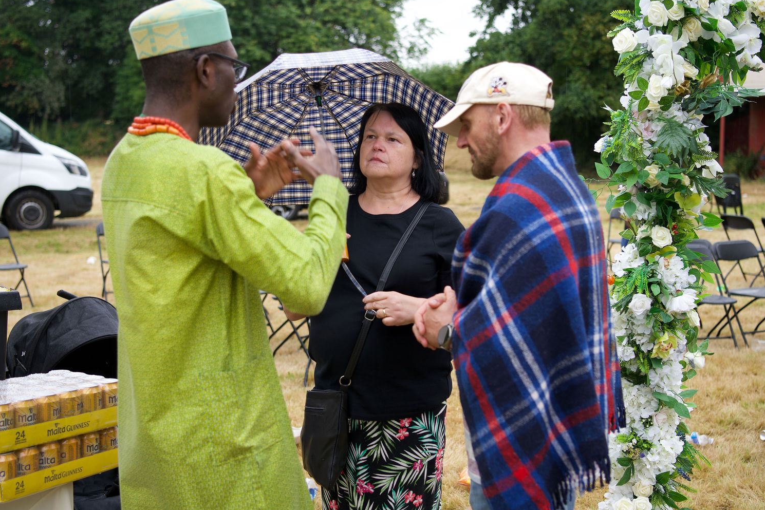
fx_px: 1169
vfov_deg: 24.6
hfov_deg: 36.2
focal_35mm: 55
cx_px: 393
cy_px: 262
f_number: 2.8
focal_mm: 40
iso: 100
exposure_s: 1/60
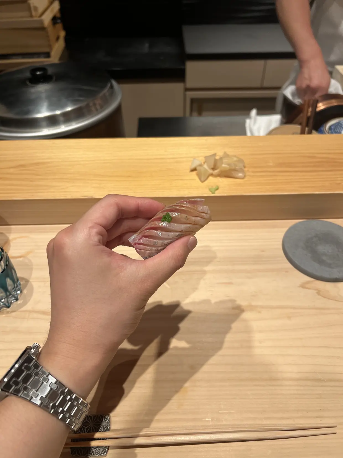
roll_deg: +2.1
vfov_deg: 67.3
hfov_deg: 53.1
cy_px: 229
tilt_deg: -44.0
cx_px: 172
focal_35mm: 26
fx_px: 343
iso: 125
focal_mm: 5.7
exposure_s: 1/120
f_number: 1.5
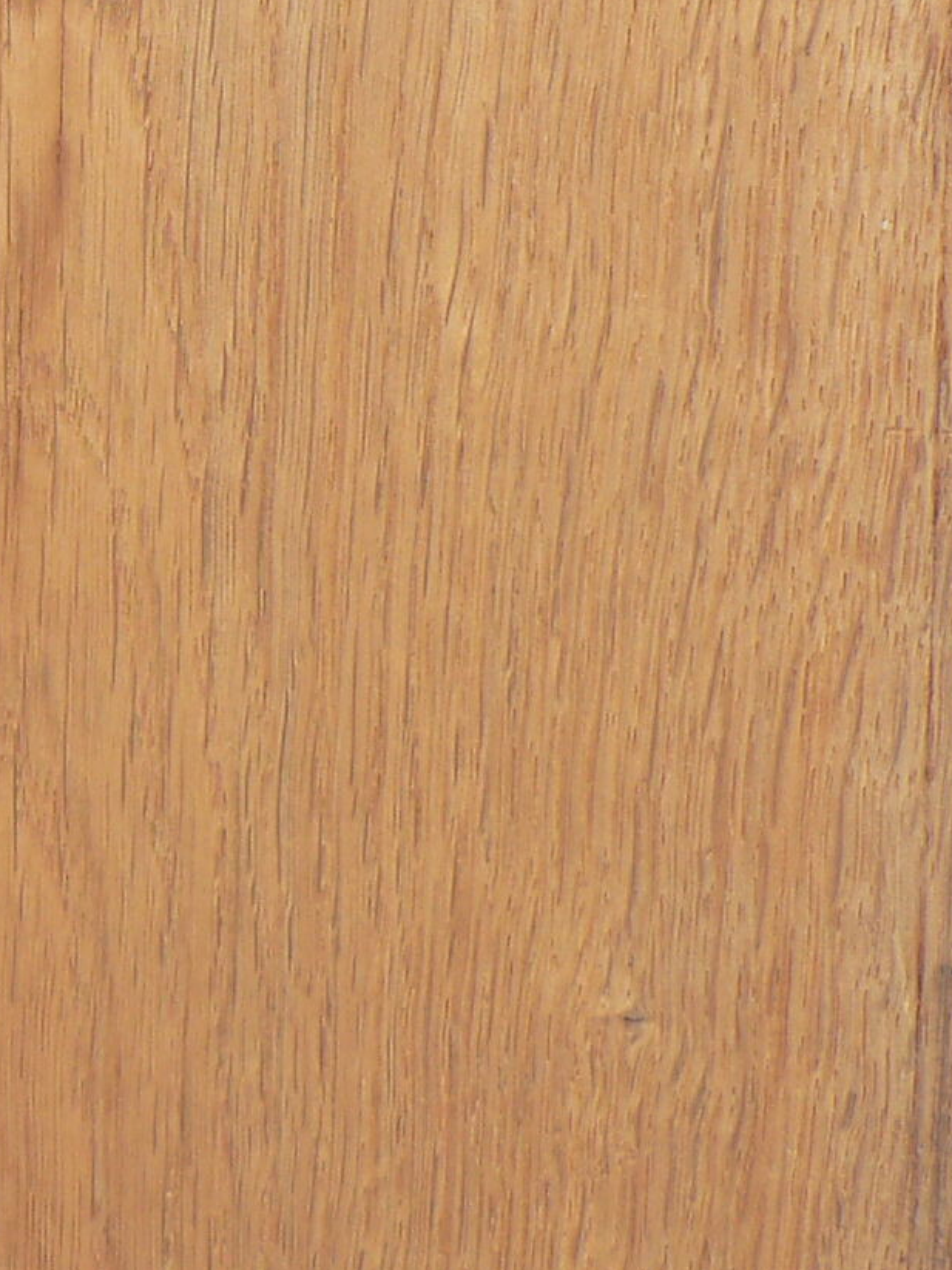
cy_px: 242
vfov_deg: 17.4
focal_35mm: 112
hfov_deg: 12.9
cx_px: -142
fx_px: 4108
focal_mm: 6
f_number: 2.8
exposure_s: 1/100
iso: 80
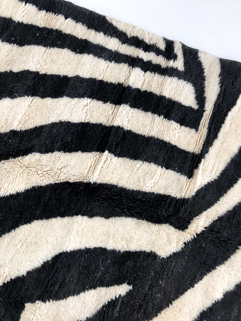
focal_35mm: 28
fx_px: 260
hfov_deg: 49.7
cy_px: 160
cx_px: 120
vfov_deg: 63.4
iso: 32
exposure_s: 1/120
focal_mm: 4
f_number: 1.8
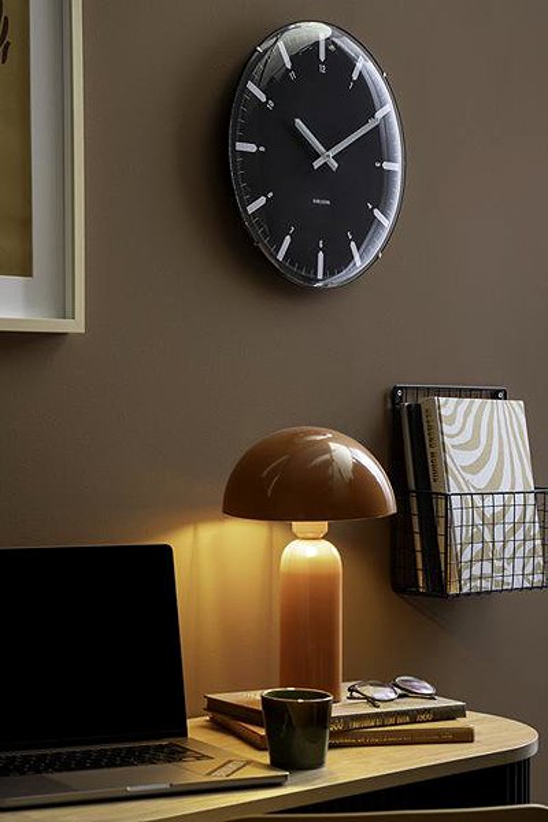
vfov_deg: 22.6
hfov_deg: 15.2
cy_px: 411
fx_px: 2055
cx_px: 274
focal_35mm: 90
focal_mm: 90
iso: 250
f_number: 11
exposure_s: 1/4
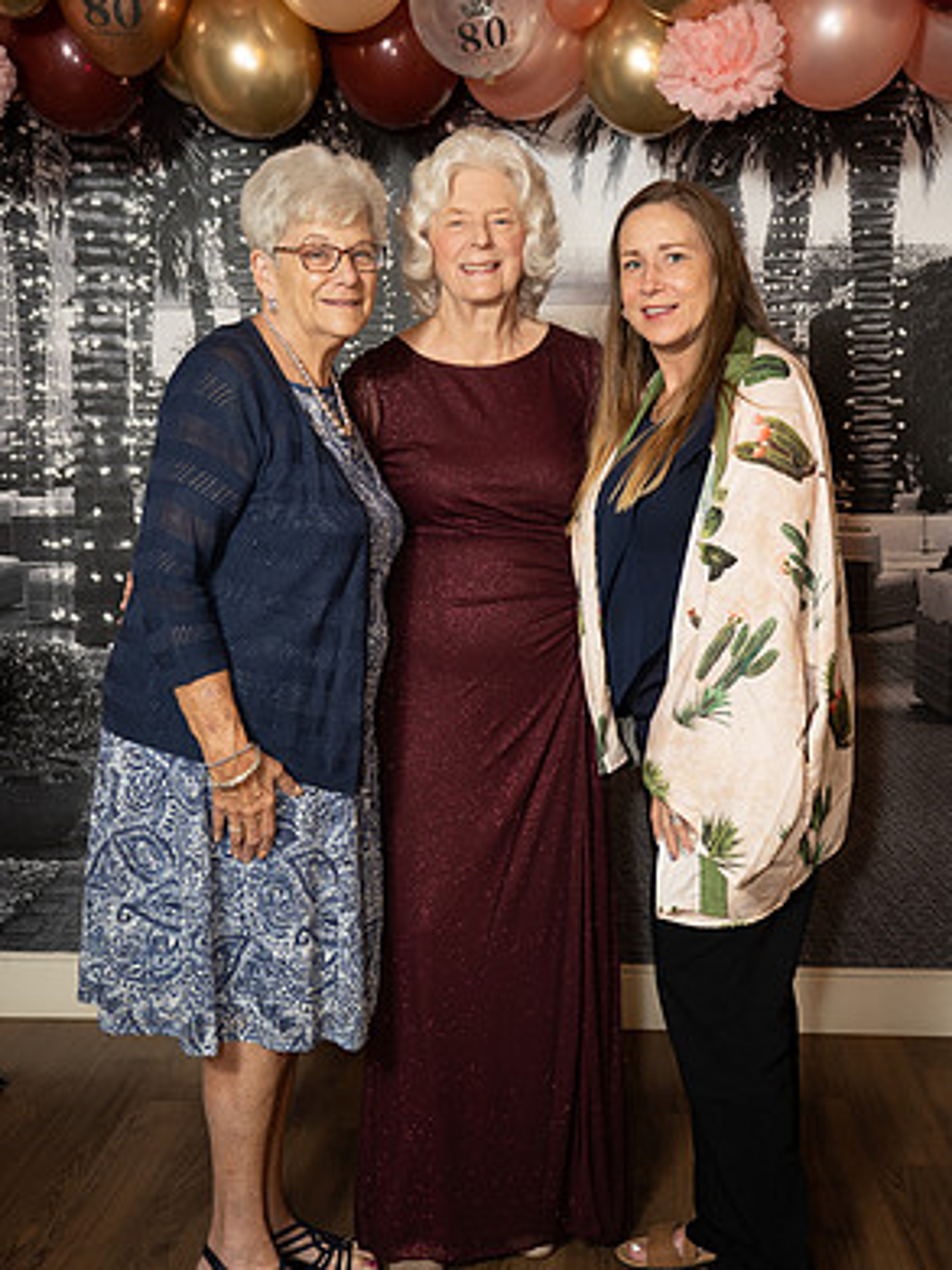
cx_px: 481
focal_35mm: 46
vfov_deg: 41.2
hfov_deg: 31.5
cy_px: 650
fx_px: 1688
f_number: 2.8
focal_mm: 41.6
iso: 1000
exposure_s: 1/160
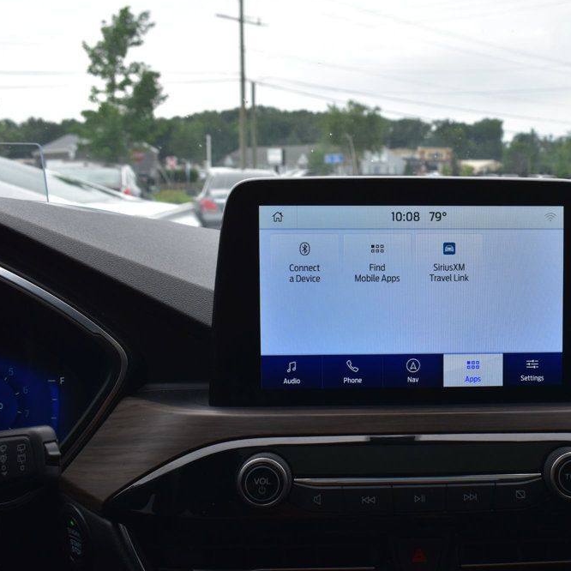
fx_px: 877
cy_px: 287
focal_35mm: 47
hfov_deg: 35.3
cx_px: 421
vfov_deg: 36.1
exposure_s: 1/200
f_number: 10
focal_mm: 24
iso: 400
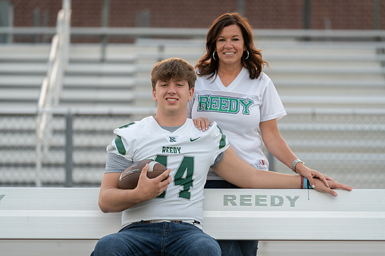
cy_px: 137
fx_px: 1925
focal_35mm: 180
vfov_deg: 7.6
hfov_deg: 11.4
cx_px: 192
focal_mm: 165
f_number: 2.8
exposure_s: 1/320
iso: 400
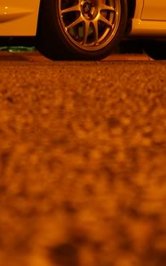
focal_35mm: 119
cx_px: 106
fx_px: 861
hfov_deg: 11.0
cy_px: 54
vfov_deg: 17.4
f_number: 2.8
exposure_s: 1/2
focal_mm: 7.9
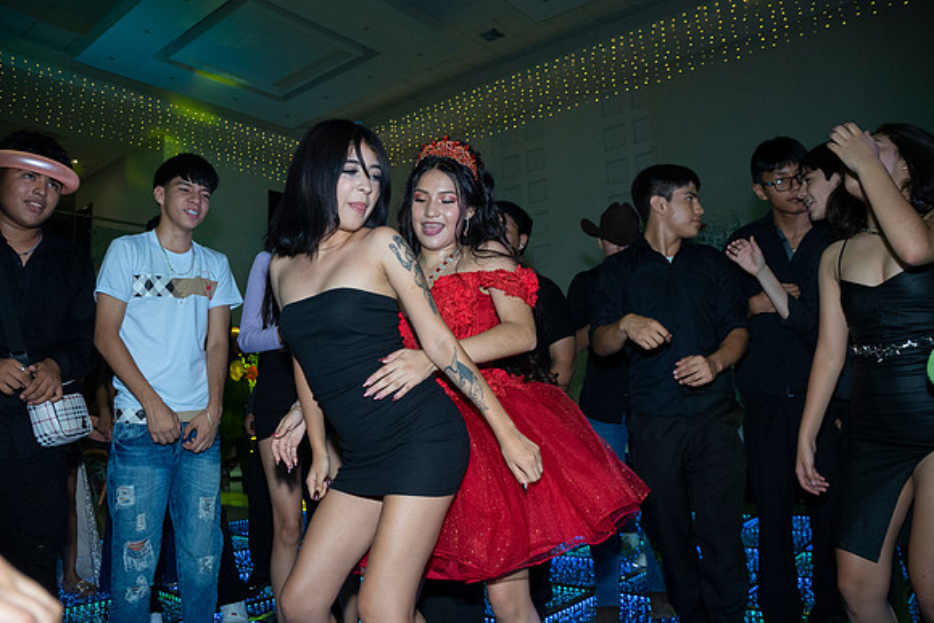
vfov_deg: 48.0
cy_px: 312
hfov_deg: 67.4
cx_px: 467
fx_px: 701
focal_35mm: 27
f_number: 5
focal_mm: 18
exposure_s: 1/160
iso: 1250
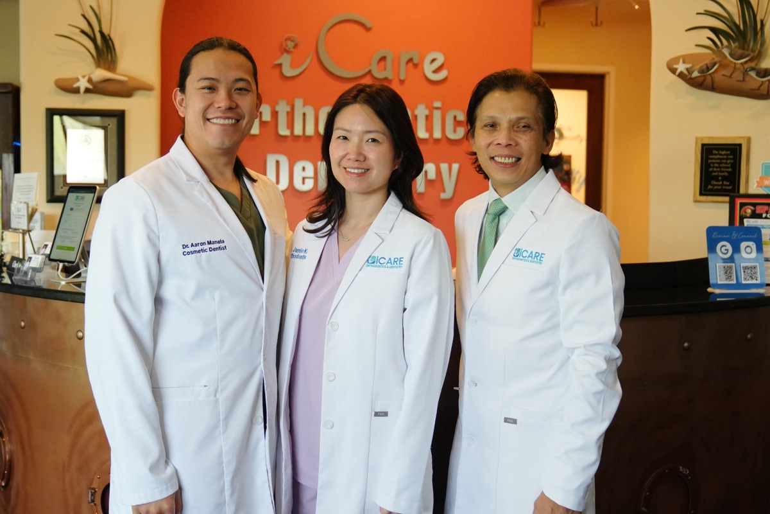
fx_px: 898
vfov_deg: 31.9
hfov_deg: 46.4
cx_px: 385
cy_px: 257
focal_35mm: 42
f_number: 2.8
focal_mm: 28
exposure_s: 1/250
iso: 2500
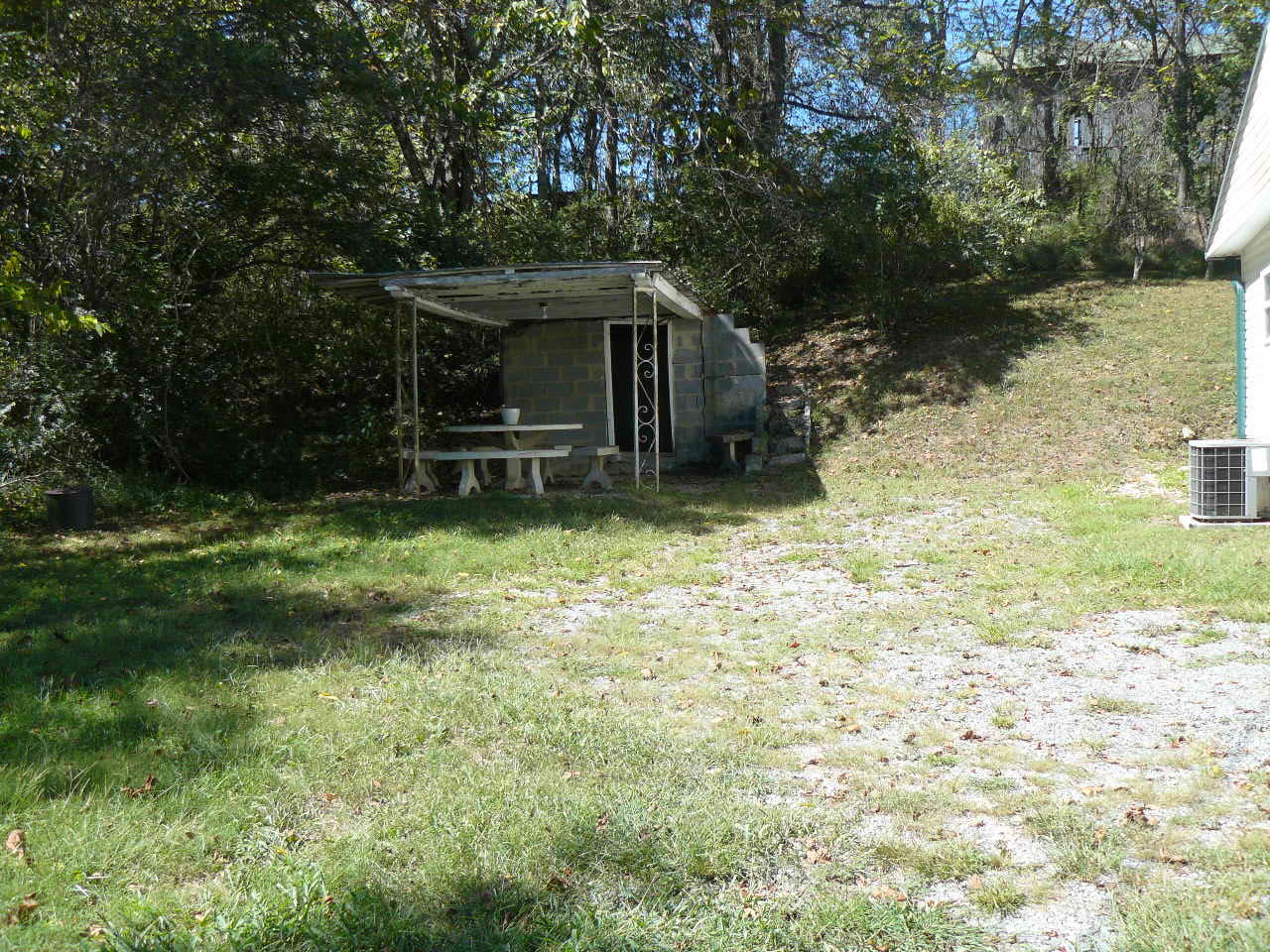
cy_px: 476
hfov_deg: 51.4
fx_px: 1321
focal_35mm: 36
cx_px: 635
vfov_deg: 39.7
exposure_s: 1/500
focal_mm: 6
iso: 100
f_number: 2.8
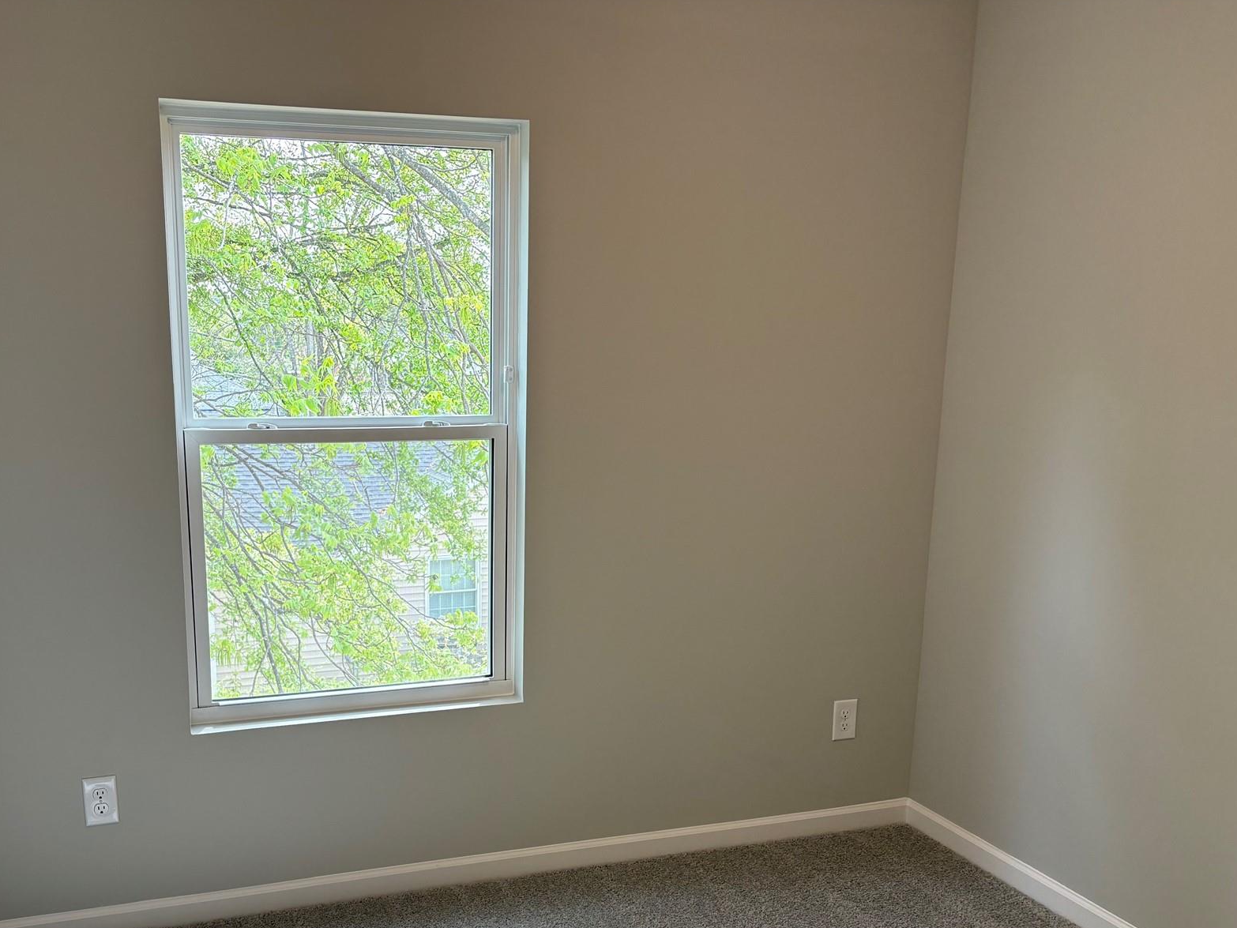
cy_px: 599
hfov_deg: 53.5
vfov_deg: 41.4
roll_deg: +0.0
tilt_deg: -12.4
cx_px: 488
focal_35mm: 34
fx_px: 1215
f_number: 1.6
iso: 80
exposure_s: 1/138
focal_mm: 5.96
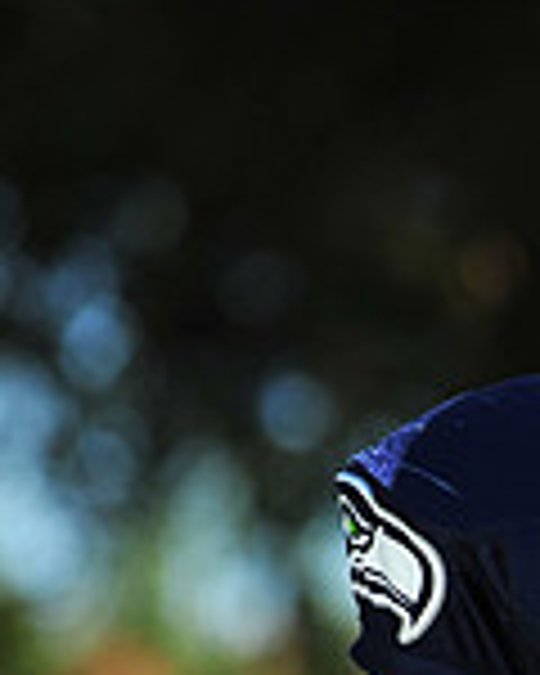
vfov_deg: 2.7
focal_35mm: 724
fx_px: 14464
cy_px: 814
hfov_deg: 2.1
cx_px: 688
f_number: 4.5
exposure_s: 1/3200
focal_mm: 200
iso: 400
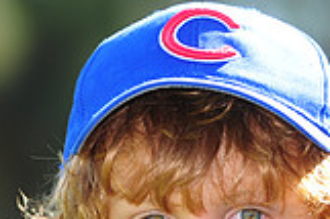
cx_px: 174
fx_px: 6611
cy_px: 346
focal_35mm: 722
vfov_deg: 1.9
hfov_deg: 2.9
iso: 200
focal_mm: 200
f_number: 4.5
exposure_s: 1/320
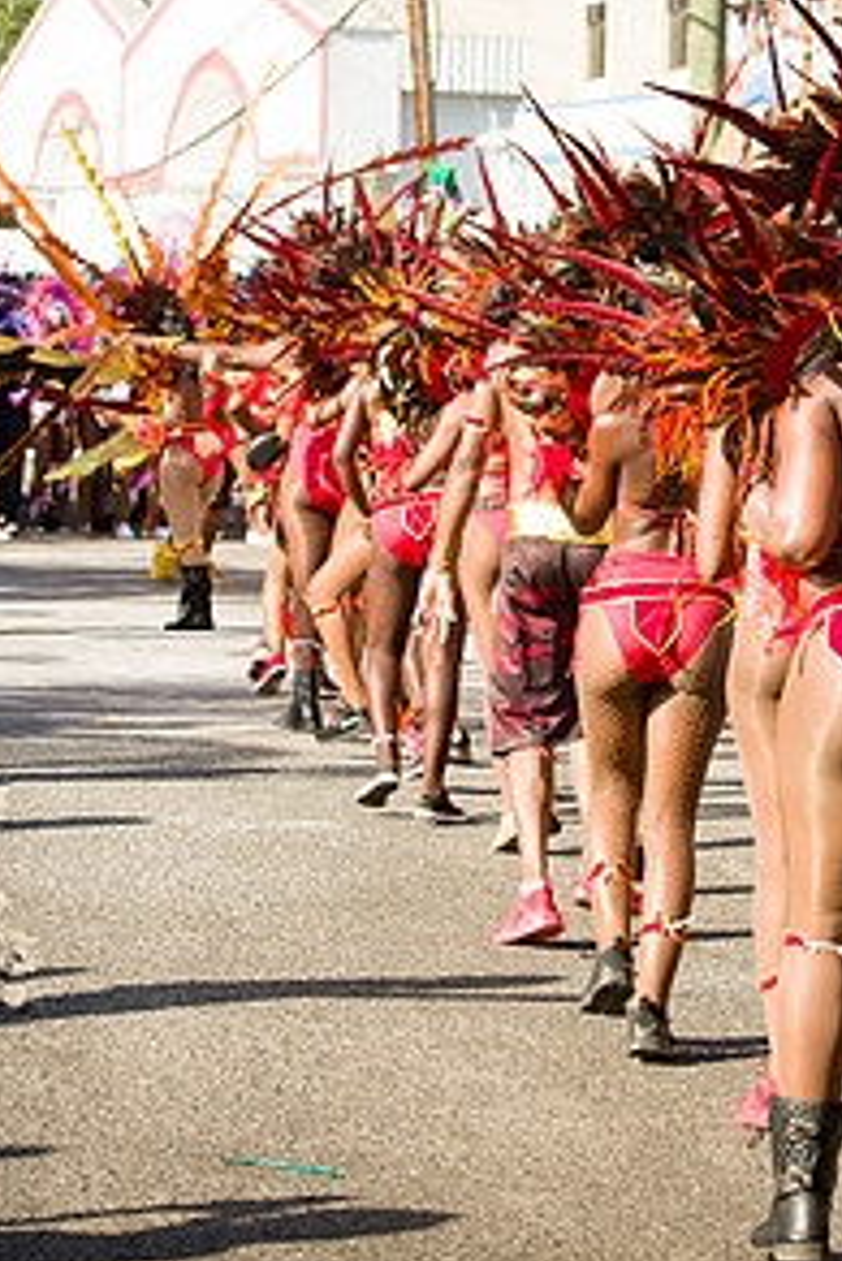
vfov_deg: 14.7
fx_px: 4870
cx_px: 751
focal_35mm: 139
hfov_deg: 9.8
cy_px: 514
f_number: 7.1
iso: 100
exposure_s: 1/200
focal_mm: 70
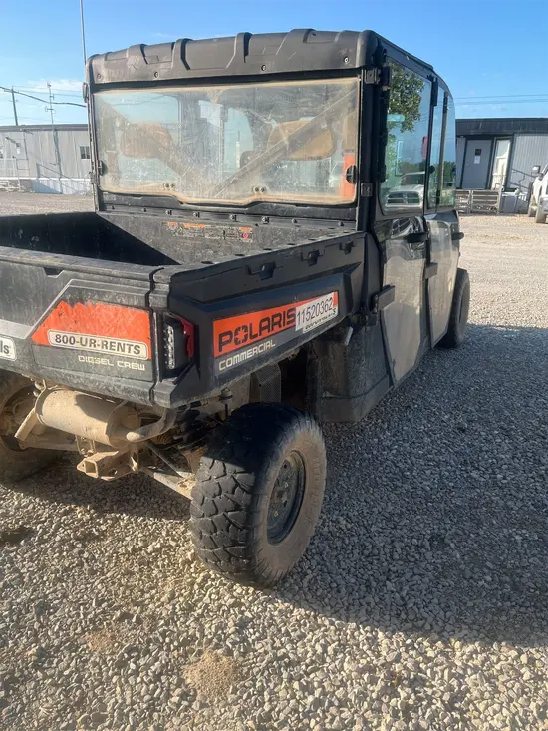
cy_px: 366
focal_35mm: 26
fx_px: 549
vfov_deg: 67.3
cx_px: 274
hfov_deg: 53.1
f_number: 1.6
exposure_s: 1/1294
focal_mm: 5.1
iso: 50
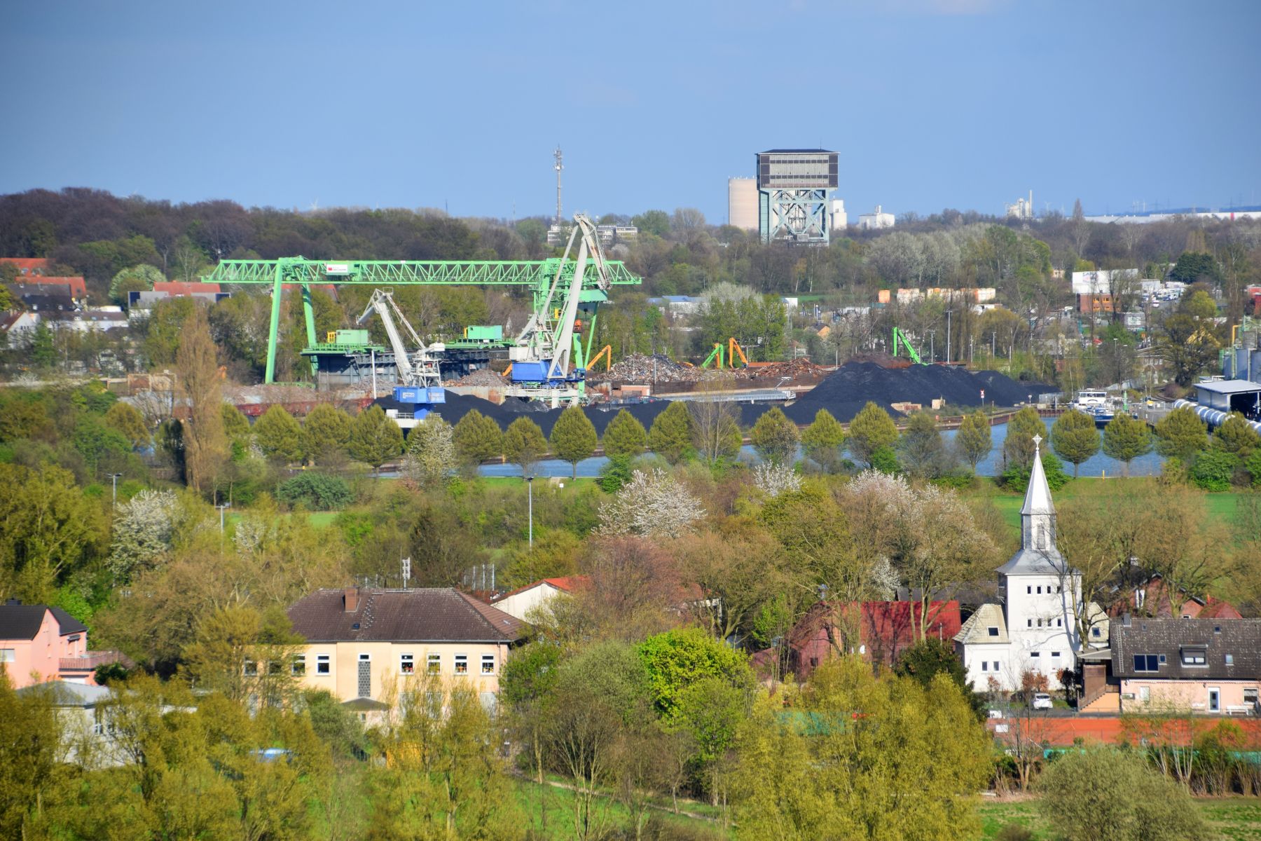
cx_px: 630
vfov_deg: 6.5
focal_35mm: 210
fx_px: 7355
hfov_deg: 9.8
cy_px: 420
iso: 200
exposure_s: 1/800
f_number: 7.1
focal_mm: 140
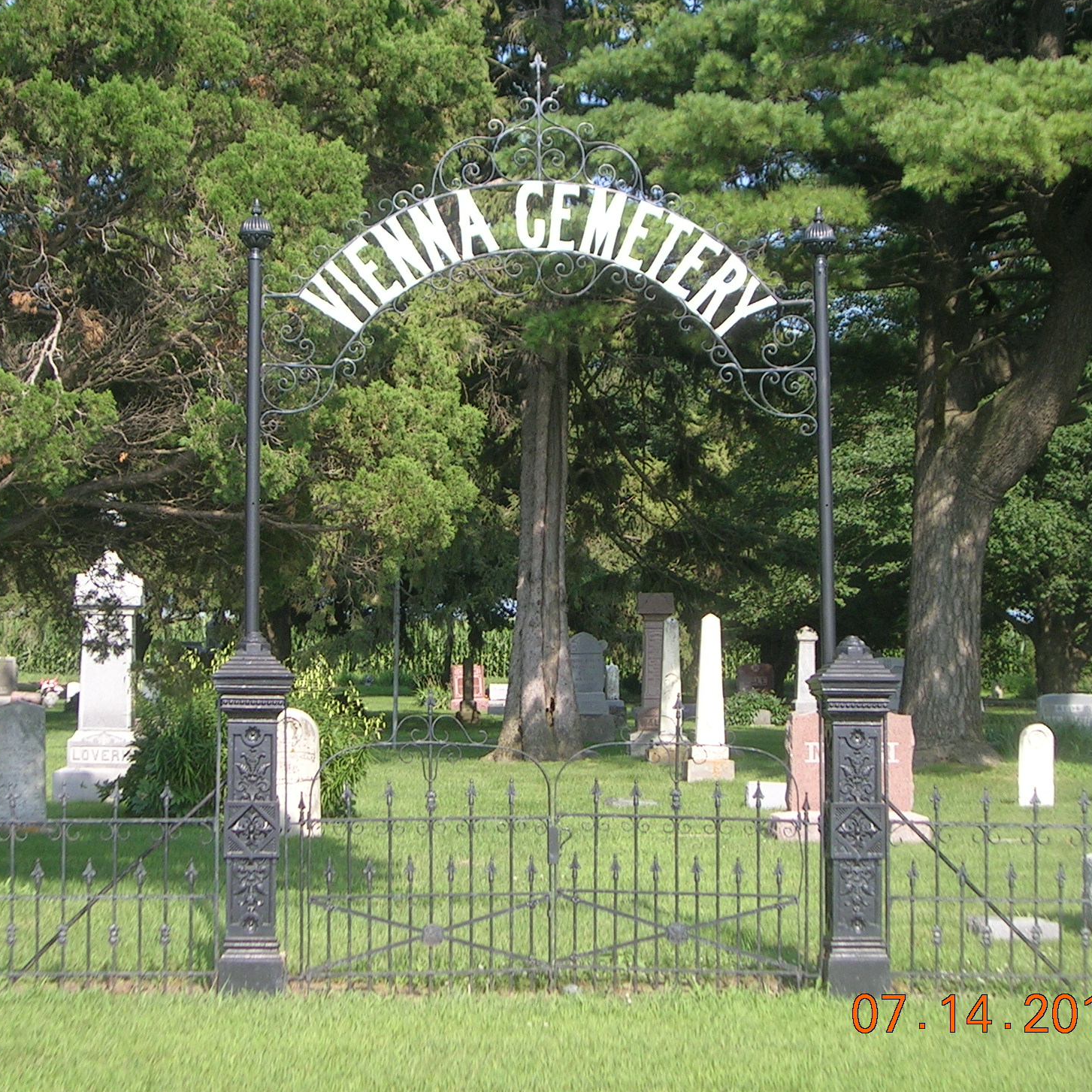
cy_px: 557
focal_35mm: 81
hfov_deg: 21.4
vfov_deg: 21.4
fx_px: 2891
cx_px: 472
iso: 50
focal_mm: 9.9
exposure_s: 1/276
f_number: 3.5
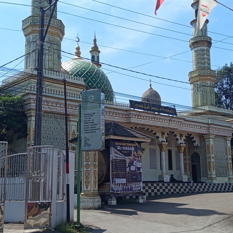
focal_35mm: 47
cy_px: 113
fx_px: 358
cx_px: 129
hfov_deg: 36.0
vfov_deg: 36.1
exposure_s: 1/756
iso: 50
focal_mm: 5.24
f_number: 1.7
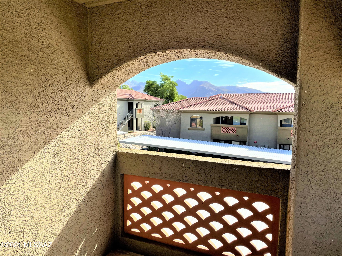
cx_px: 171
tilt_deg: -3.7
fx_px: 257
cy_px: 128
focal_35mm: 26
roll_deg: -0.4
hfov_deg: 67.3
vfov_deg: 53.1
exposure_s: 1/1595
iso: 32
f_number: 1.6
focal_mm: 4.2
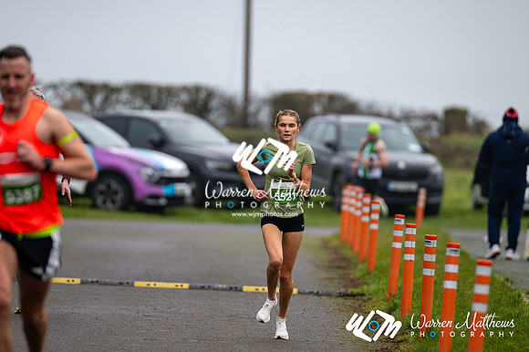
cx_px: 264
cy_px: 176
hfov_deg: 4.6
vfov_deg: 3.1
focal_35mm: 450
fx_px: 6608
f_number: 2.8
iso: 280
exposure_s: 1/1600
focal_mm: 300
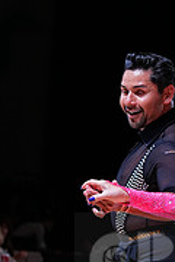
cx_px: 276
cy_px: 262
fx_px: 1954
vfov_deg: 7.7
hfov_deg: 5.1
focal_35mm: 268
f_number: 4
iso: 1000
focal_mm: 83
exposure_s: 1/400
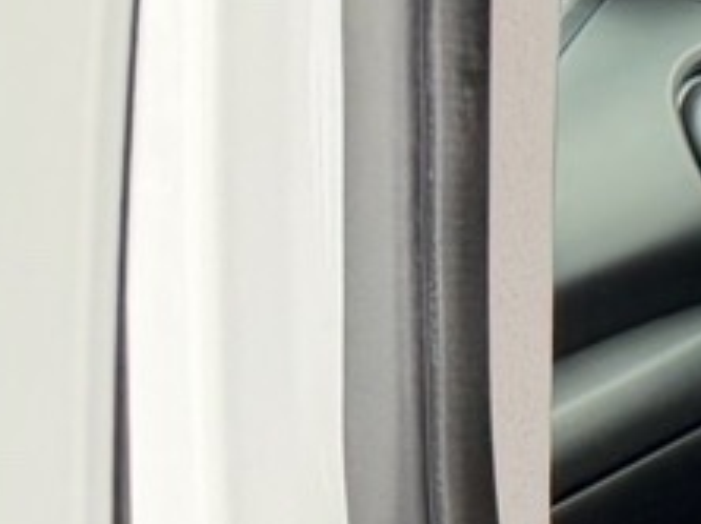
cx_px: 2248
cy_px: 1329
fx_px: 3500
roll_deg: +4.4
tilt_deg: -27.1
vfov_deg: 7.8
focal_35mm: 173
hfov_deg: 8.9
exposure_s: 1/186
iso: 100
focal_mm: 6.76
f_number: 1.78
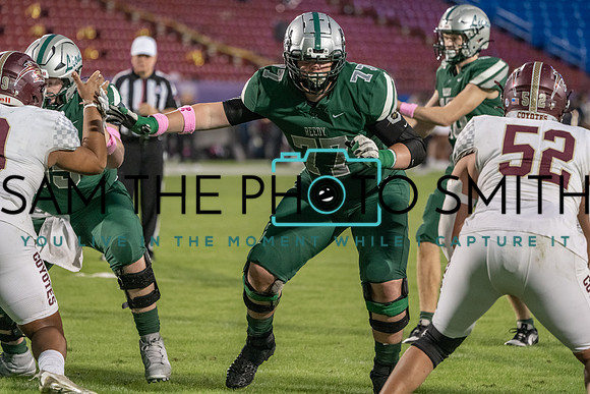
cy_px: 197
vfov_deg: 5.1
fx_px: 4442
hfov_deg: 7.6
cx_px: 295
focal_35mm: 271
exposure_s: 1/500
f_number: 5.6
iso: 6400
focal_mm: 271
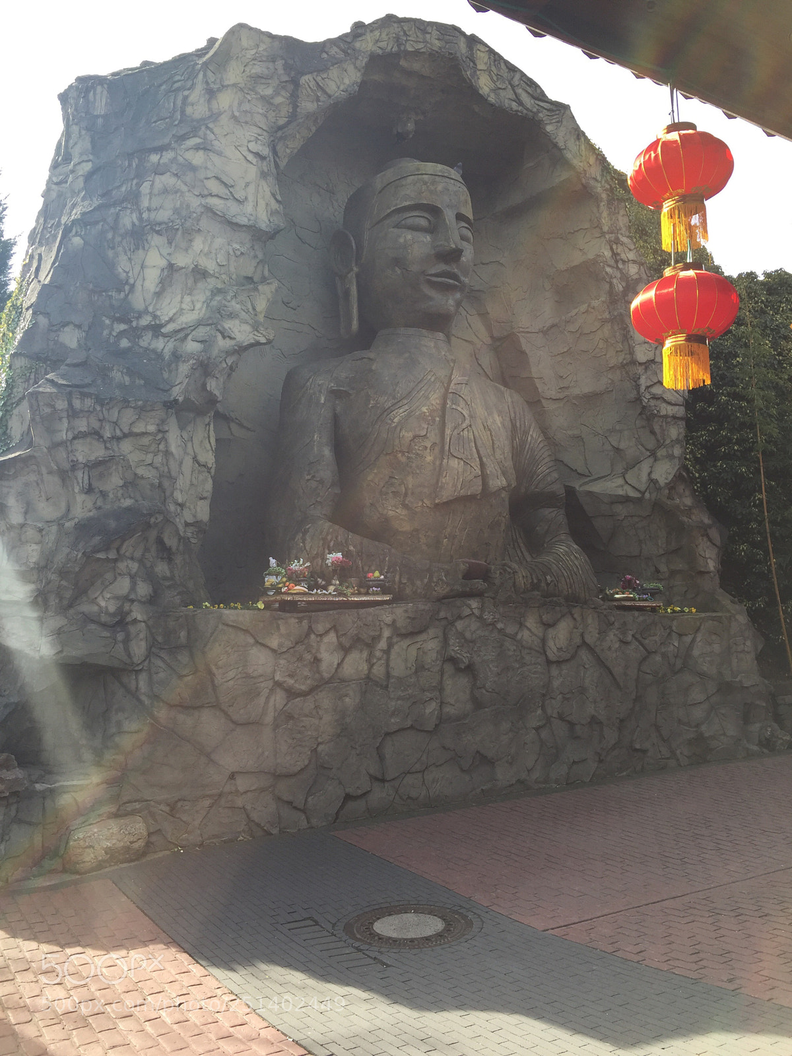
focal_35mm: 29
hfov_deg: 48.2
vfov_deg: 61.7
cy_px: 528
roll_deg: +0.7
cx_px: 396
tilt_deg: +7.9
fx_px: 885
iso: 32
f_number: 2.2
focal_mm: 4.15
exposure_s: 1/425
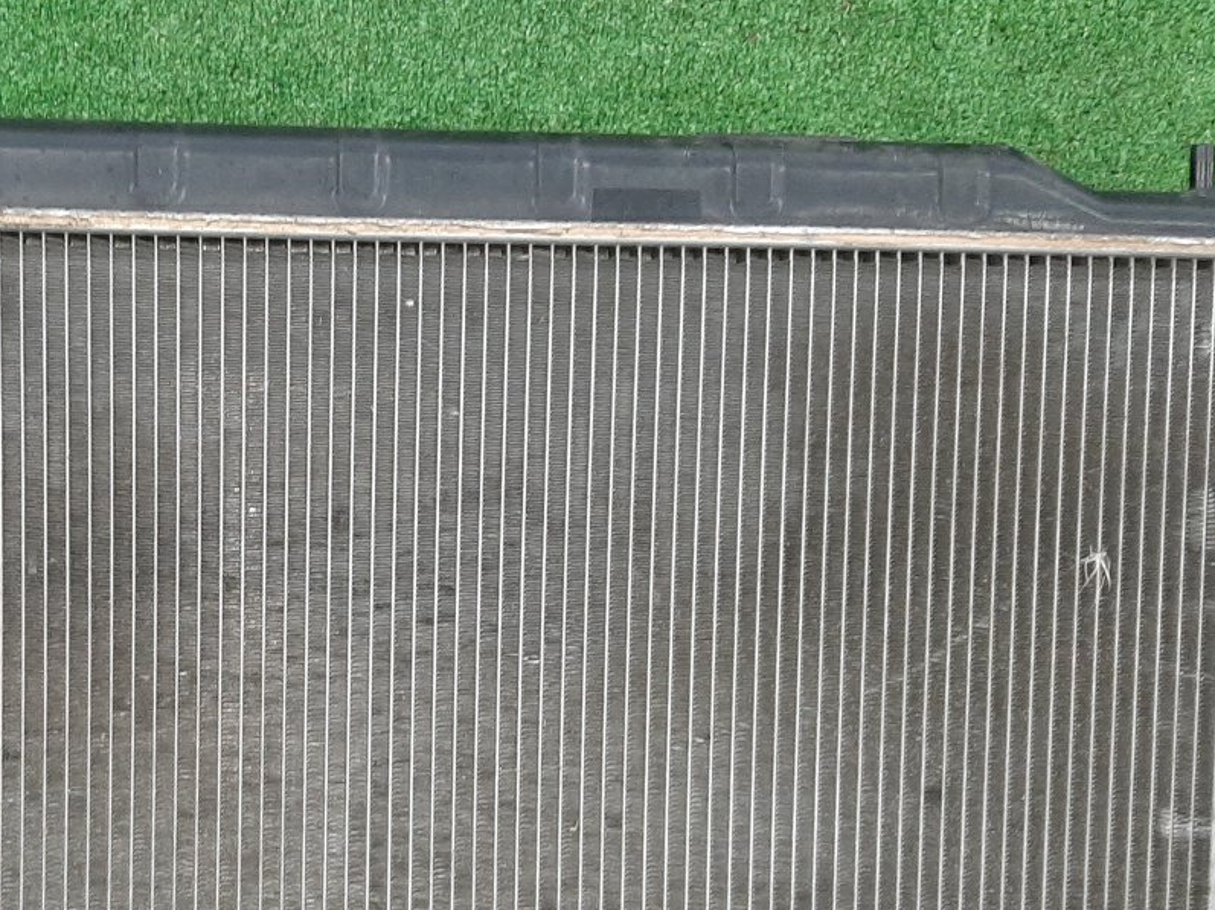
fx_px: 1649
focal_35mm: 47
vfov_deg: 30.4
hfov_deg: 39.2
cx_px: 279
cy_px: 662
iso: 262
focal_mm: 3.93
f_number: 1.7
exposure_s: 1/25
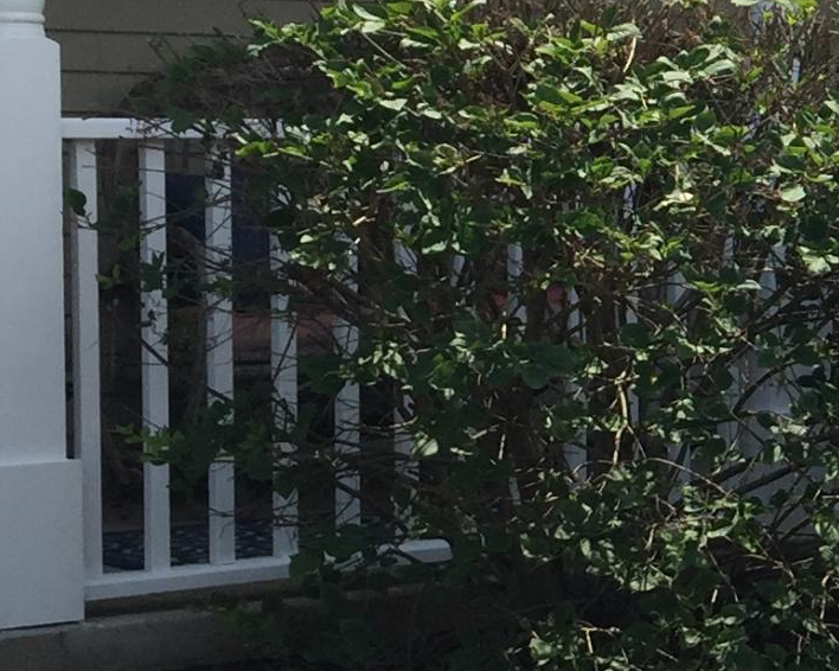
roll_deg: -1.0
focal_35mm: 120
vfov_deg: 12.8
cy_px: 334
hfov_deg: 14.4
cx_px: 1423
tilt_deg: -4.6
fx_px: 2979
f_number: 2.2
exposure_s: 1/1799
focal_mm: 4.15
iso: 32
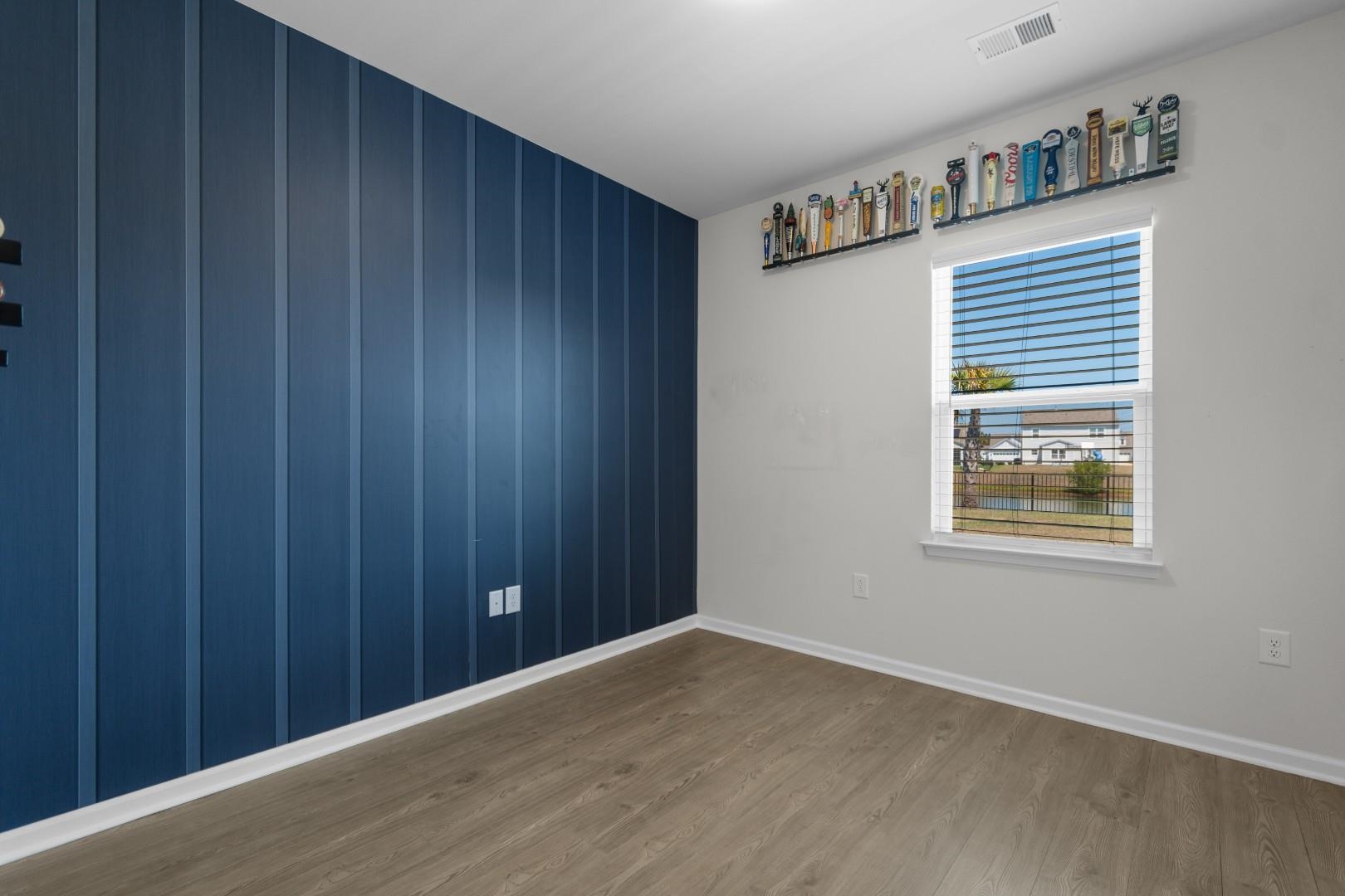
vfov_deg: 77.3
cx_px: 672
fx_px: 560
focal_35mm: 15
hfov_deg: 100.4
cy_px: 448
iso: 100
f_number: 4.5
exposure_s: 1/13
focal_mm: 10
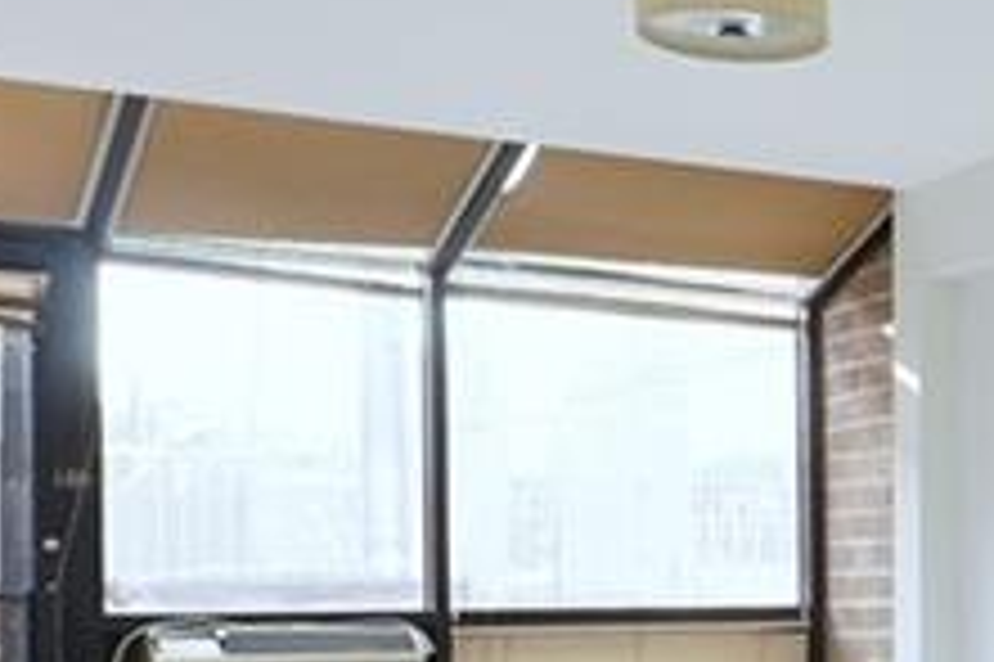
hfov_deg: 20.4
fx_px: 2105
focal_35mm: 76
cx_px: 1696
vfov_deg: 17.6
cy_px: 599
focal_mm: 11
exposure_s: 1/160
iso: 250
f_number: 4
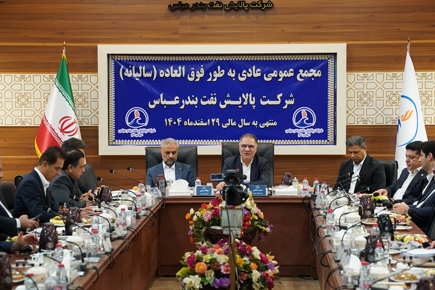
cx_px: 218
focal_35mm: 105
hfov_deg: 19.5
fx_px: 1269
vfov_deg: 13.0
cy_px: 145
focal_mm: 70
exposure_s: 1/125
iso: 2500
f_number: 2.8
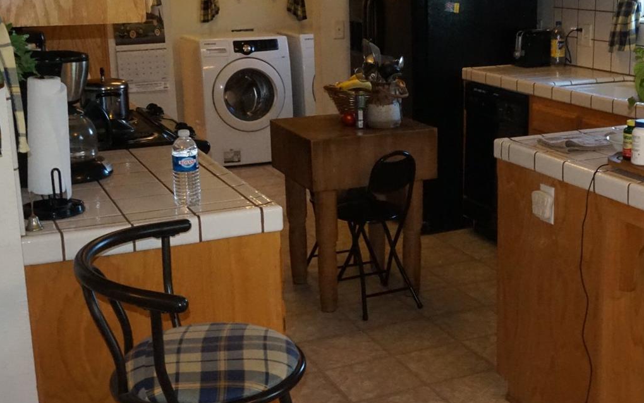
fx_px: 948
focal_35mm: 54
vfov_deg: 24.0
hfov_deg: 37.1
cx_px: 432
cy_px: 180
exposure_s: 1/20
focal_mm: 24
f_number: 18
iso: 3200
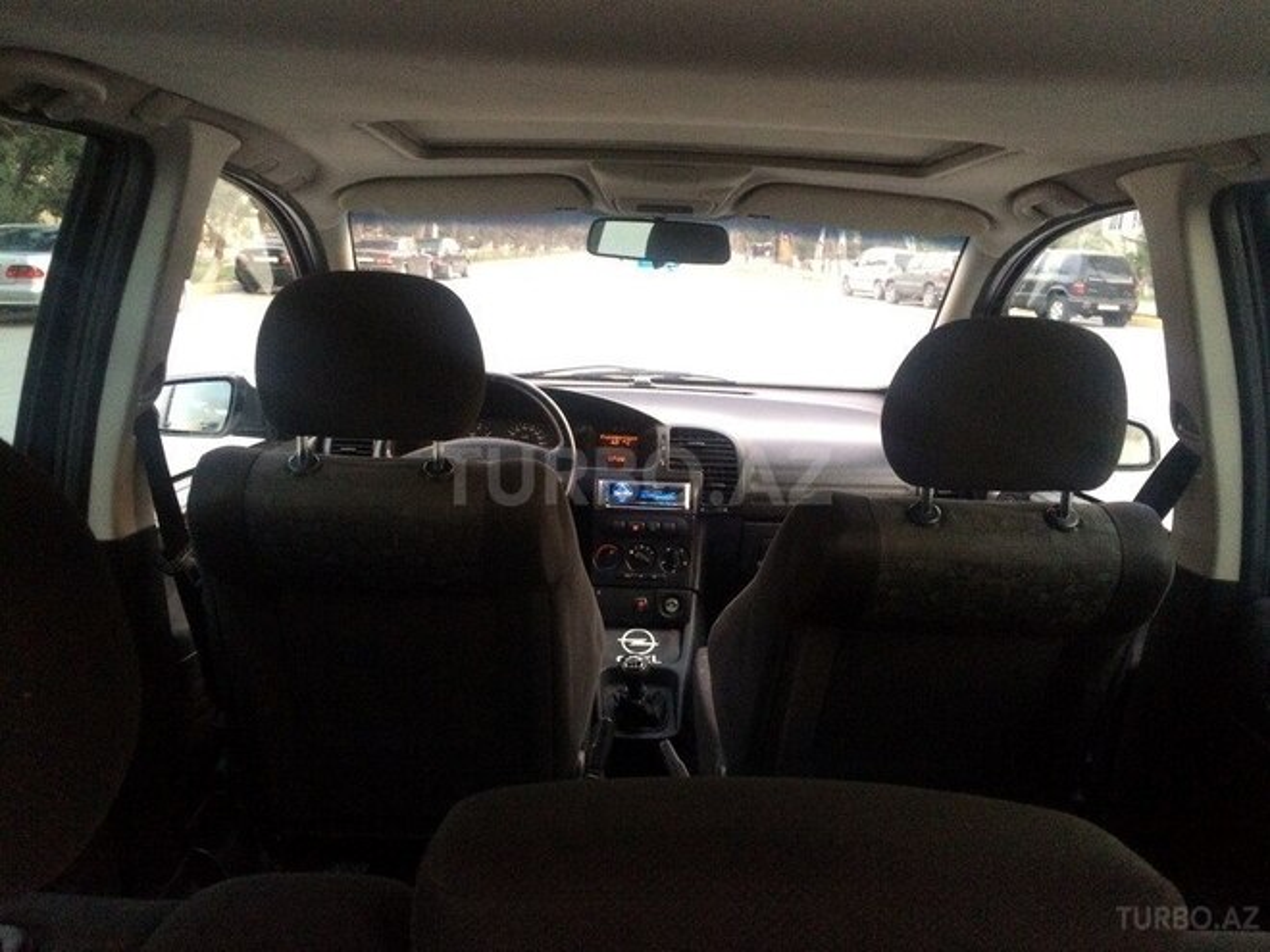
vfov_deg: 48.2
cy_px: 476
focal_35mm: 29
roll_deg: +0.3
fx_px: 1064
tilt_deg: -12.7
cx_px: 635
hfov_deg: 61.7
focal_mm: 4.15
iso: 320
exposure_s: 1/25
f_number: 2.2
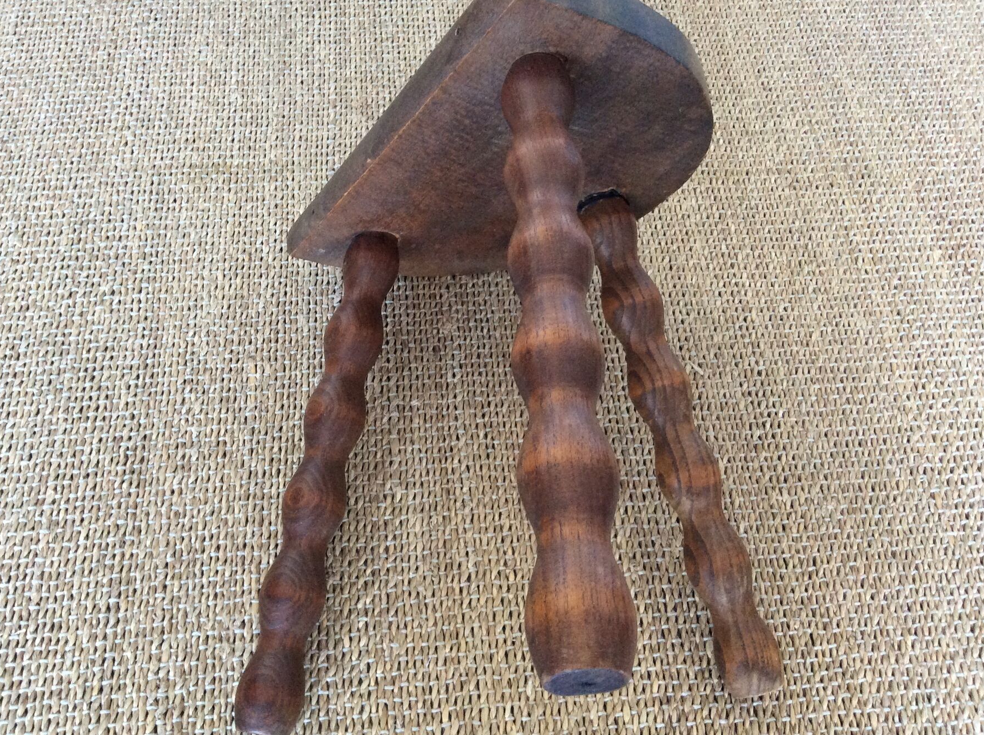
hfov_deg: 51.4
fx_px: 1022
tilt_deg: -59.9
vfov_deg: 39.5
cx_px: 453
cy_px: 334
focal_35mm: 36
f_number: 2.4
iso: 200
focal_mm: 3.3
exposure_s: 1/25
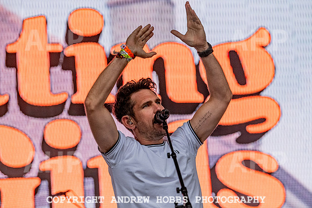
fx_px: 1214
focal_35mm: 140
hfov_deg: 14.7
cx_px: 156
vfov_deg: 9.8
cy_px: 104
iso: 1250
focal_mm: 140
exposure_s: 1/5000
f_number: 4.5
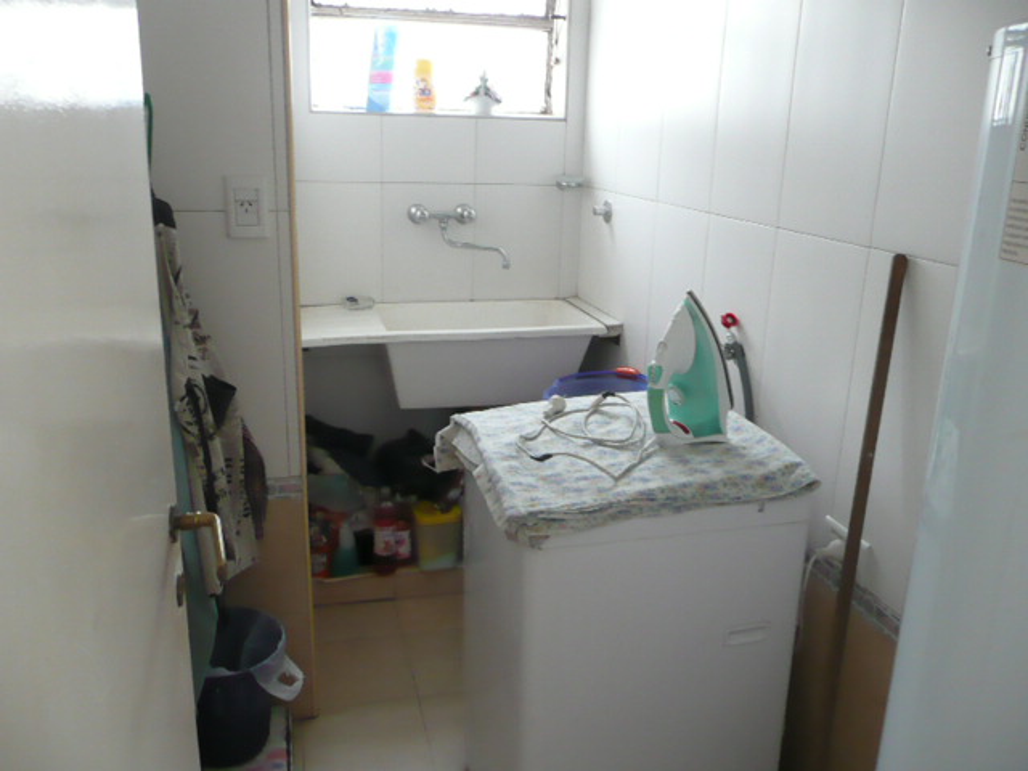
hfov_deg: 63.4
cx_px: 514
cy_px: 386
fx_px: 832
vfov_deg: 49.7
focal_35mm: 28
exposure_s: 1/30
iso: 320
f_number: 3.3
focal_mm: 4.6
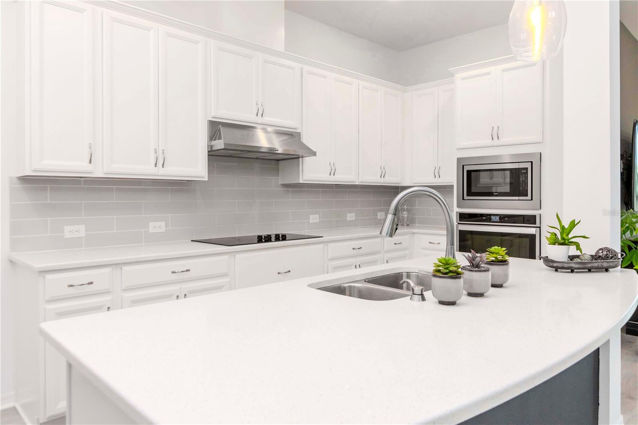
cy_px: 212
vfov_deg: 53.1
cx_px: 319
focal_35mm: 24
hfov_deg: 73.8
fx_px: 425
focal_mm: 16
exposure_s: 1/60
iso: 800
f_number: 10
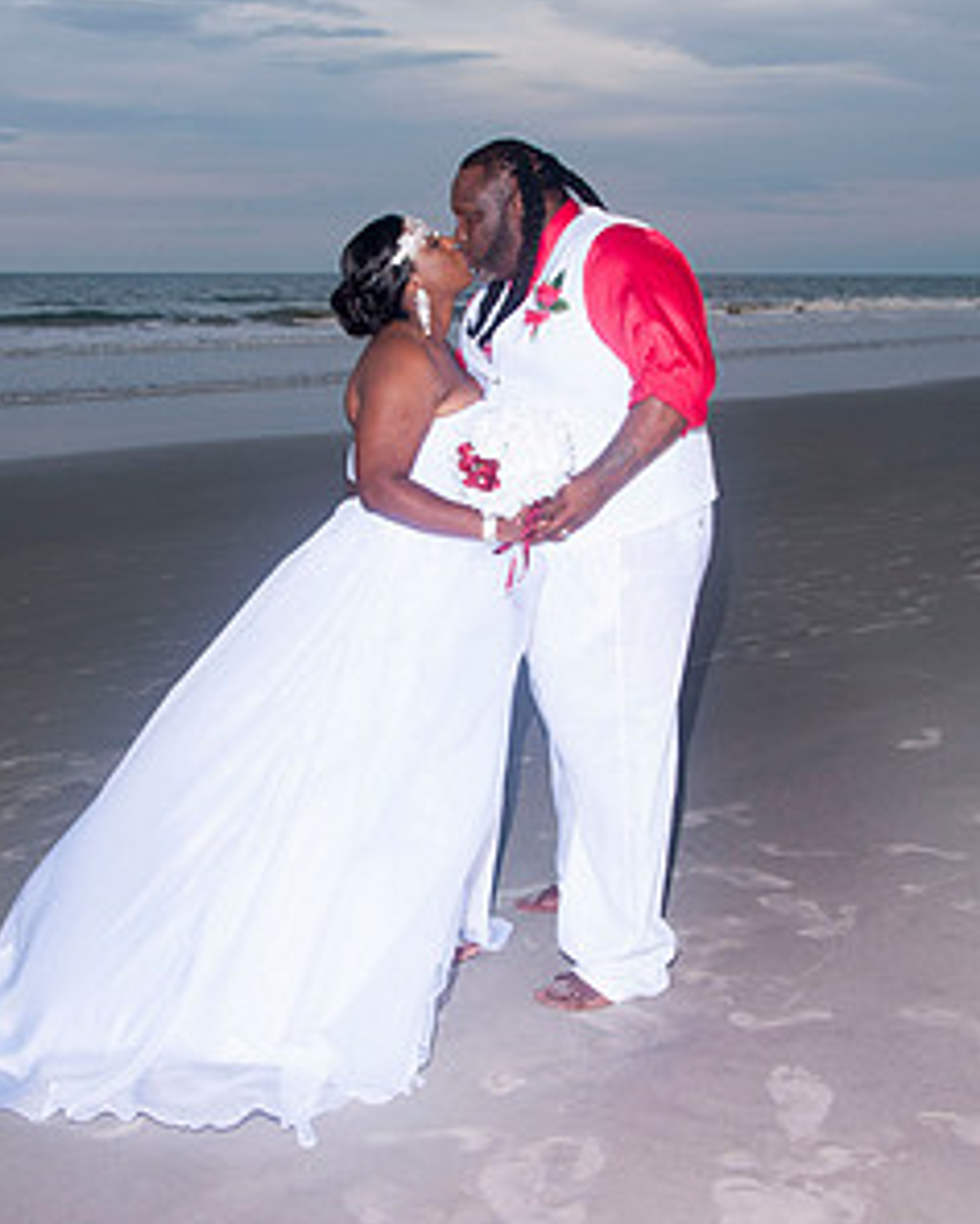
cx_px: 449
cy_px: 513
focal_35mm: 47
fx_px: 1703
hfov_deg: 32.1
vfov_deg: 39.4
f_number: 7.1
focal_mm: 22
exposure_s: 1/250
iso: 400
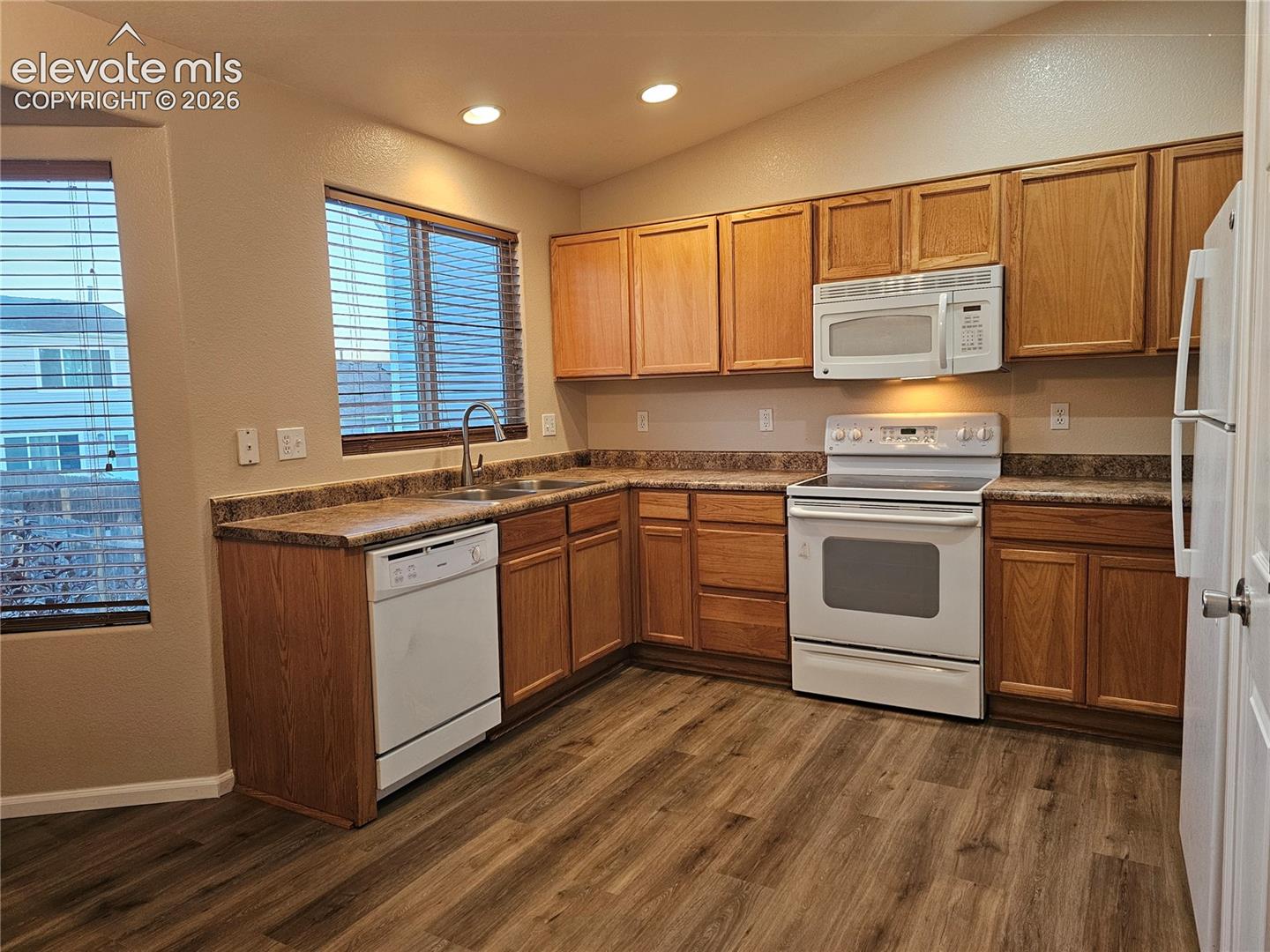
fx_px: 844
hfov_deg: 73.9
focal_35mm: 23
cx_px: 635
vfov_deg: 58.9
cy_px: 476
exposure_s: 1/120
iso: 400
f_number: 1.7
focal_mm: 6.3
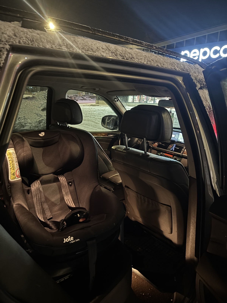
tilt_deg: -13.2
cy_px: 152
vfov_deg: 67.3
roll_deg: -3.2
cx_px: 114
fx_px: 227
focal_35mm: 26
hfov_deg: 53.1
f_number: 1.6
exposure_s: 1/9
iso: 640
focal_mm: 5.96
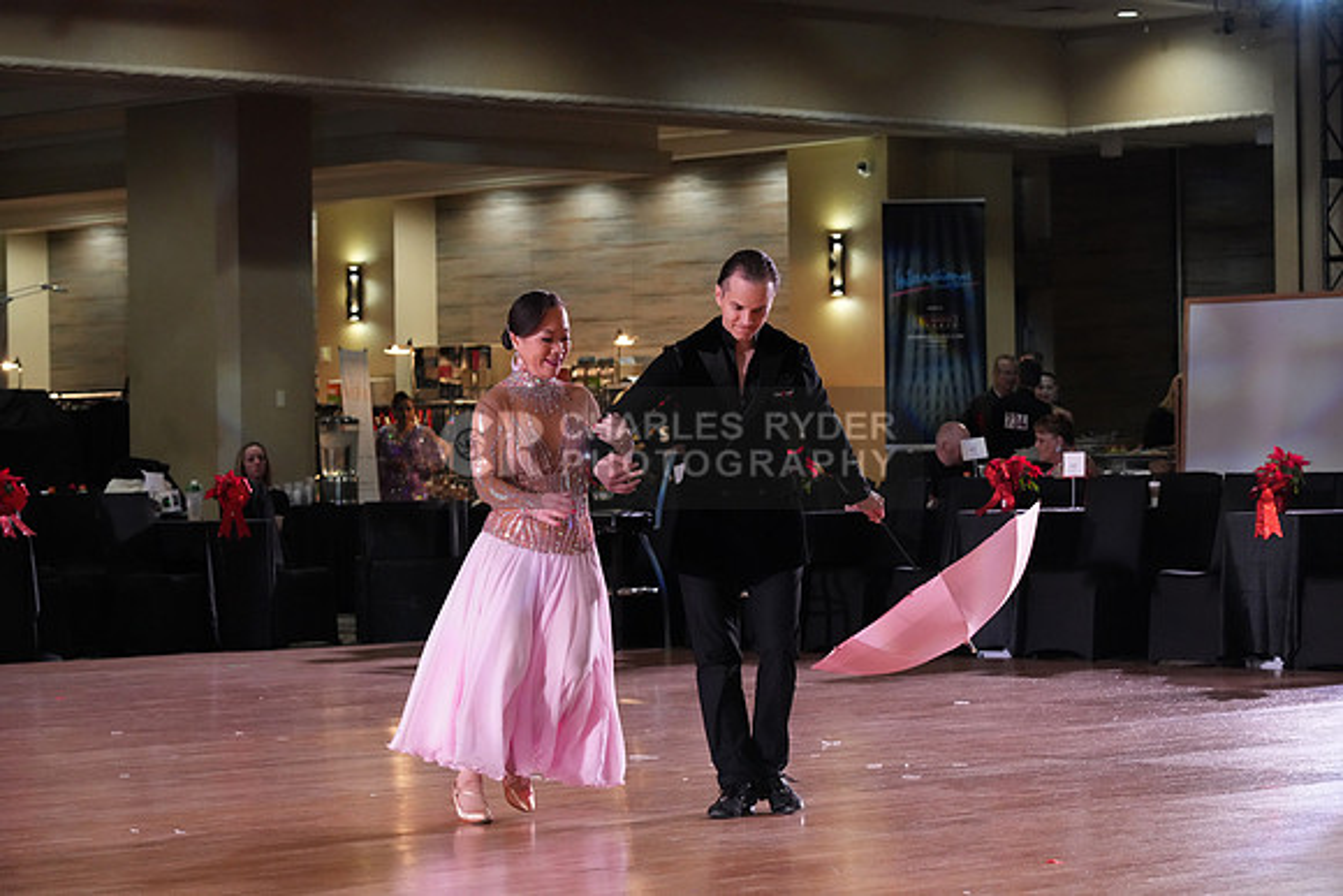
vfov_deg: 13.0
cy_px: 448
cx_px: 672
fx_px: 3918
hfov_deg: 19.5
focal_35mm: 105
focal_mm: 105
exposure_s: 1/320
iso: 5000
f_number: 5.6
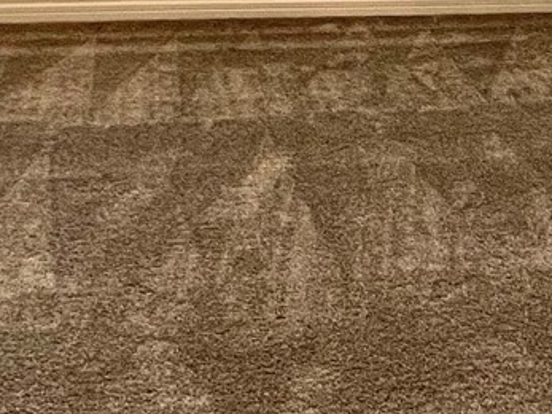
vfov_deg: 22.1
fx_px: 956
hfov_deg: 31.6
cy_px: -116
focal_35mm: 60
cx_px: 420
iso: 160
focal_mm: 1.57
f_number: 1.8
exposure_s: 1/120
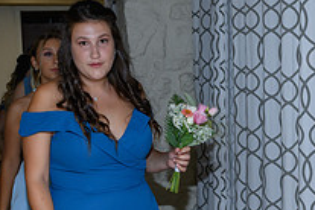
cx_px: 170
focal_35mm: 79
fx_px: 691
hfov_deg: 25.7
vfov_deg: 17.2
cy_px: 161
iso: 200
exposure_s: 1/160
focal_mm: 24
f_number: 5.6
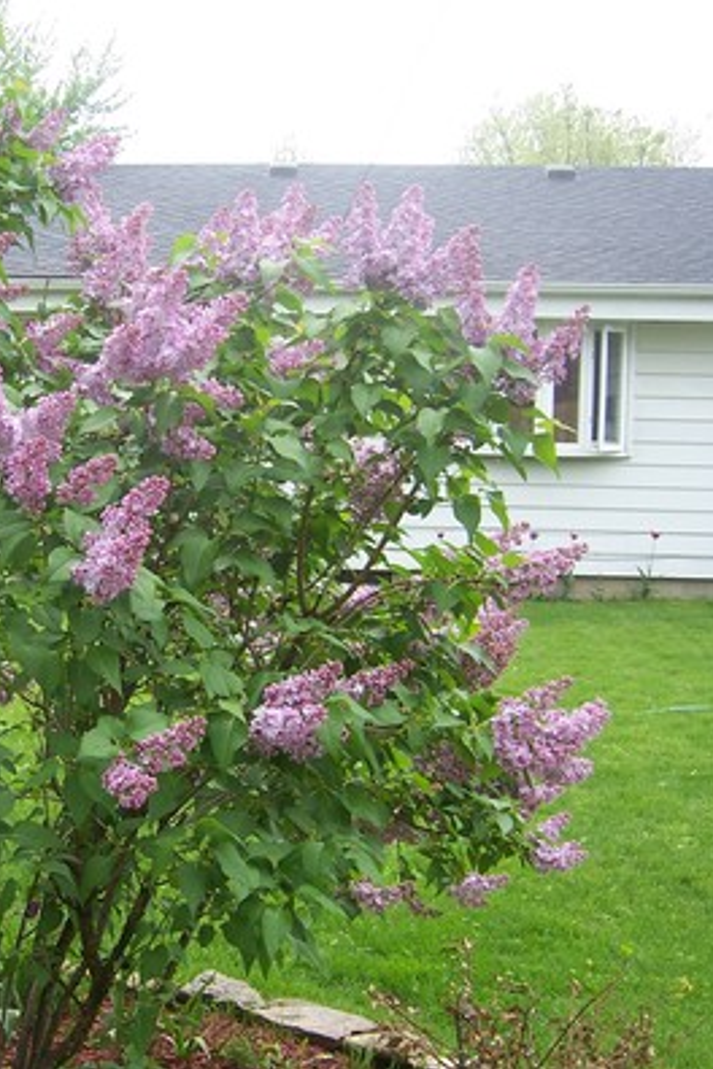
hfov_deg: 25.6
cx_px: 70
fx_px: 1515
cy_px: 525
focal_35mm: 51
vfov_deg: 38.9
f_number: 3
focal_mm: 6
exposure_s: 1/250
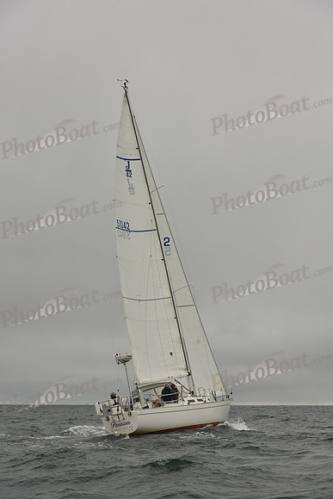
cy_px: 250
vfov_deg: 28.8
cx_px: 166
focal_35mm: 70
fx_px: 971
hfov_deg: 19.5
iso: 320
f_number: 8
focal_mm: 70
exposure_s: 1/800
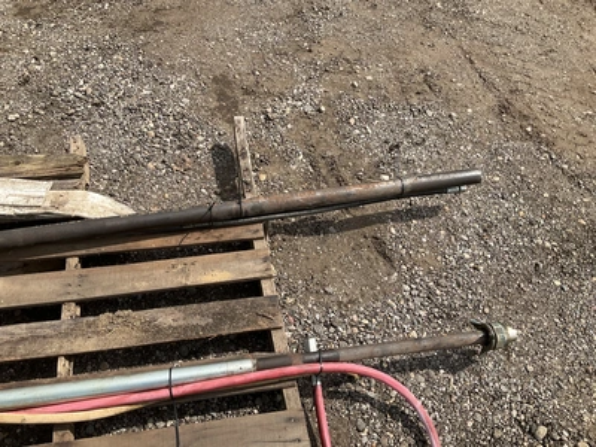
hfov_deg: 61.7
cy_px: 224
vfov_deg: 48.2
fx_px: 499
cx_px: 298
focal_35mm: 29
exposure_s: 1/1675
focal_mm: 3
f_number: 1.8
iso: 25
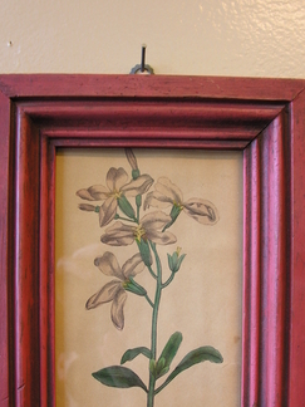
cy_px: 250
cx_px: 130
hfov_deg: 27.0
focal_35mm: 54
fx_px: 634
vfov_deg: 35.4
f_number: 2.8
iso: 50
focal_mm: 8.9
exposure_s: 1/7.3
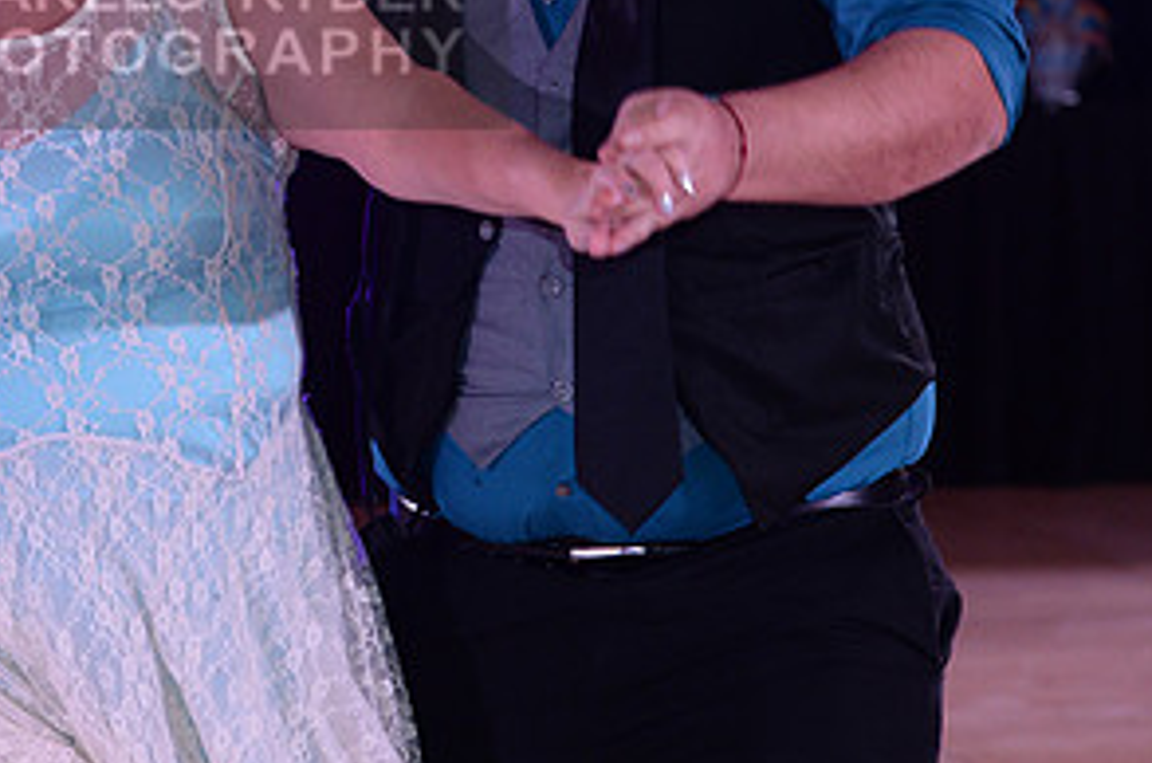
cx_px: 83
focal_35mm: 208
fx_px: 6642
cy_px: 26
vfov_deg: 6.6
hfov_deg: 9.9
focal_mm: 105
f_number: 4.5
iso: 2000
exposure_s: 1/250
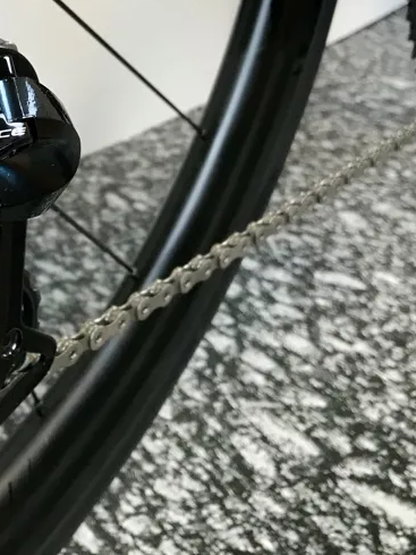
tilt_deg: -18.0
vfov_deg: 30.2
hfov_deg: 23.2
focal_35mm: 61
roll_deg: +2.1
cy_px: 44
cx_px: 19
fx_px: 977
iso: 40
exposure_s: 1/20
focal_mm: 3.99
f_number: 1.8
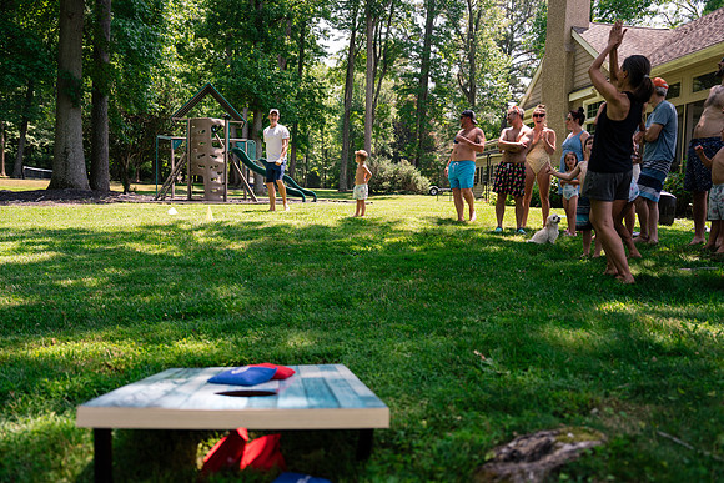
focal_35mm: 28
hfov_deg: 65.5
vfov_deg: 46.4
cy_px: 242
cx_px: 362
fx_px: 563
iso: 400
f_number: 2.8
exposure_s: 1/2500
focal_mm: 28
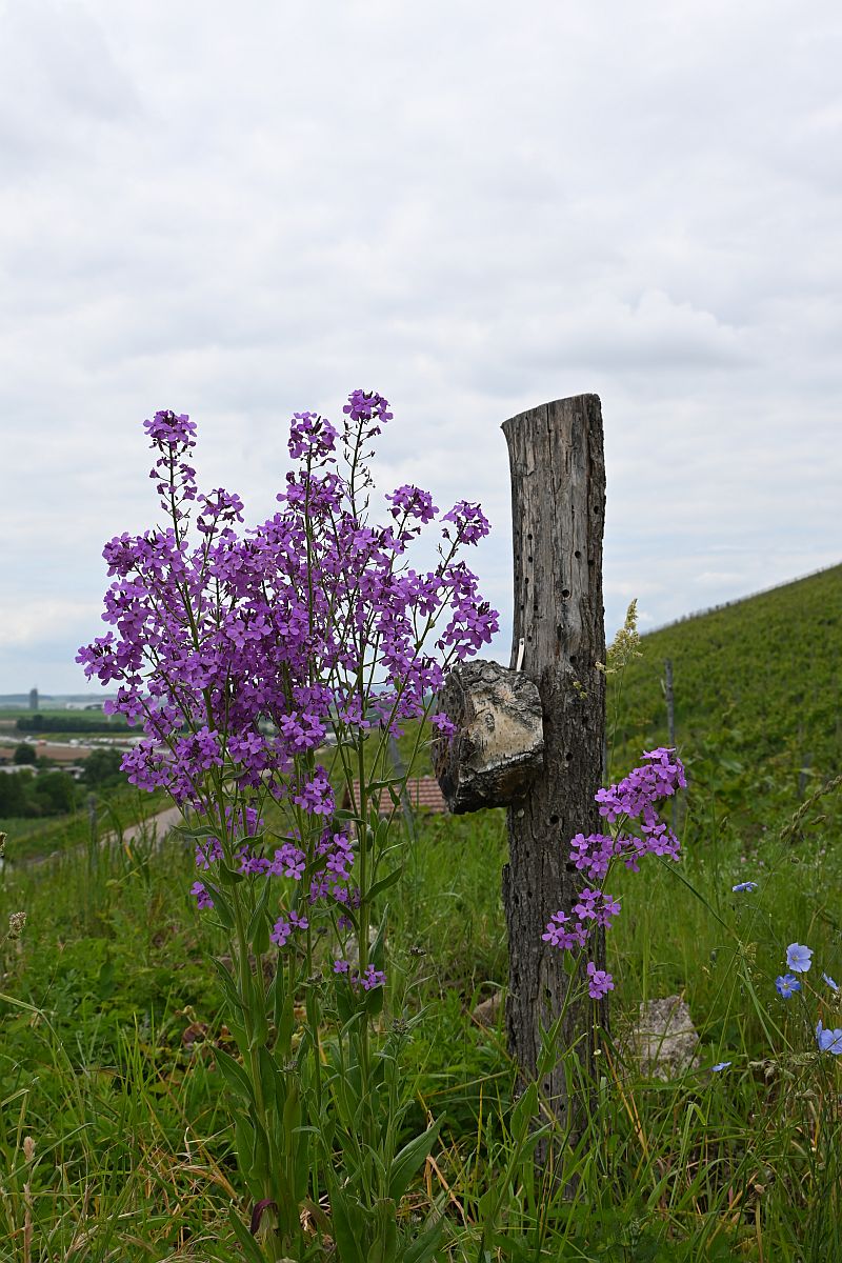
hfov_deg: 31.9
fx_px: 1473
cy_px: 632
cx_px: 421
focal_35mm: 42
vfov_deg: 46.4
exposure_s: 1/400
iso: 100
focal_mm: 28
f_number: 7.1
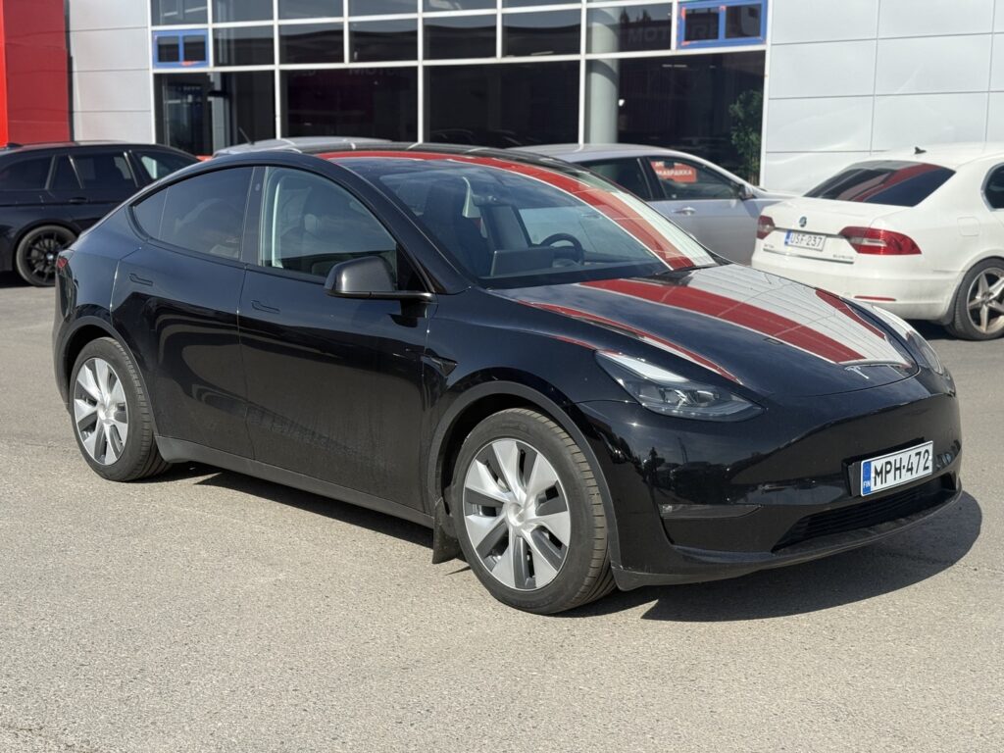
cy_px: 376
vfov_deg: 30.3
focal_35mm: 48
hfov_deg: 39.7
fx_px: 1392
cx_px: 502
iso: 100
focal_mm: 6.76
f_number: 1.78
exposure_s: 1/4329
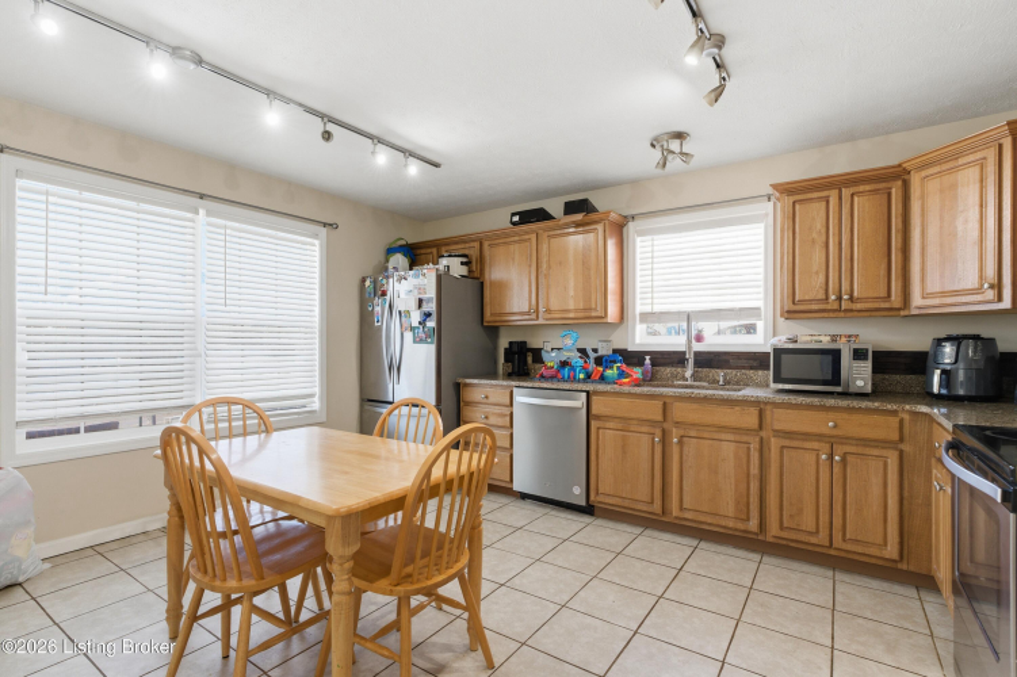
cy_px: 338
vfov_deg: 73.7
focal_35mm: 16
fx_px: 452
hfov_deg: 96.8
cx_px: 508
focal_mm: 16
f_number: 7.1
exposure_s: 1/320
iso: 800
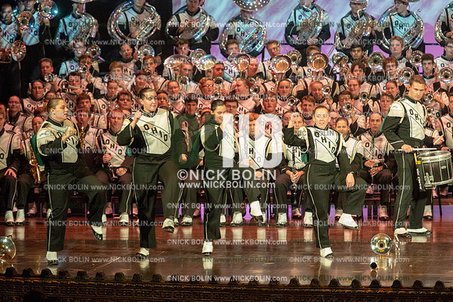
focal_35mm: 230
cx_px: 226
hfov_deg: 9.0
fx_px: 2892
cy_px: 151
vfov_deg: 6.0
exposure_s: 1/200
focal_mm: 230
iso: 8000
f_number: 5.6
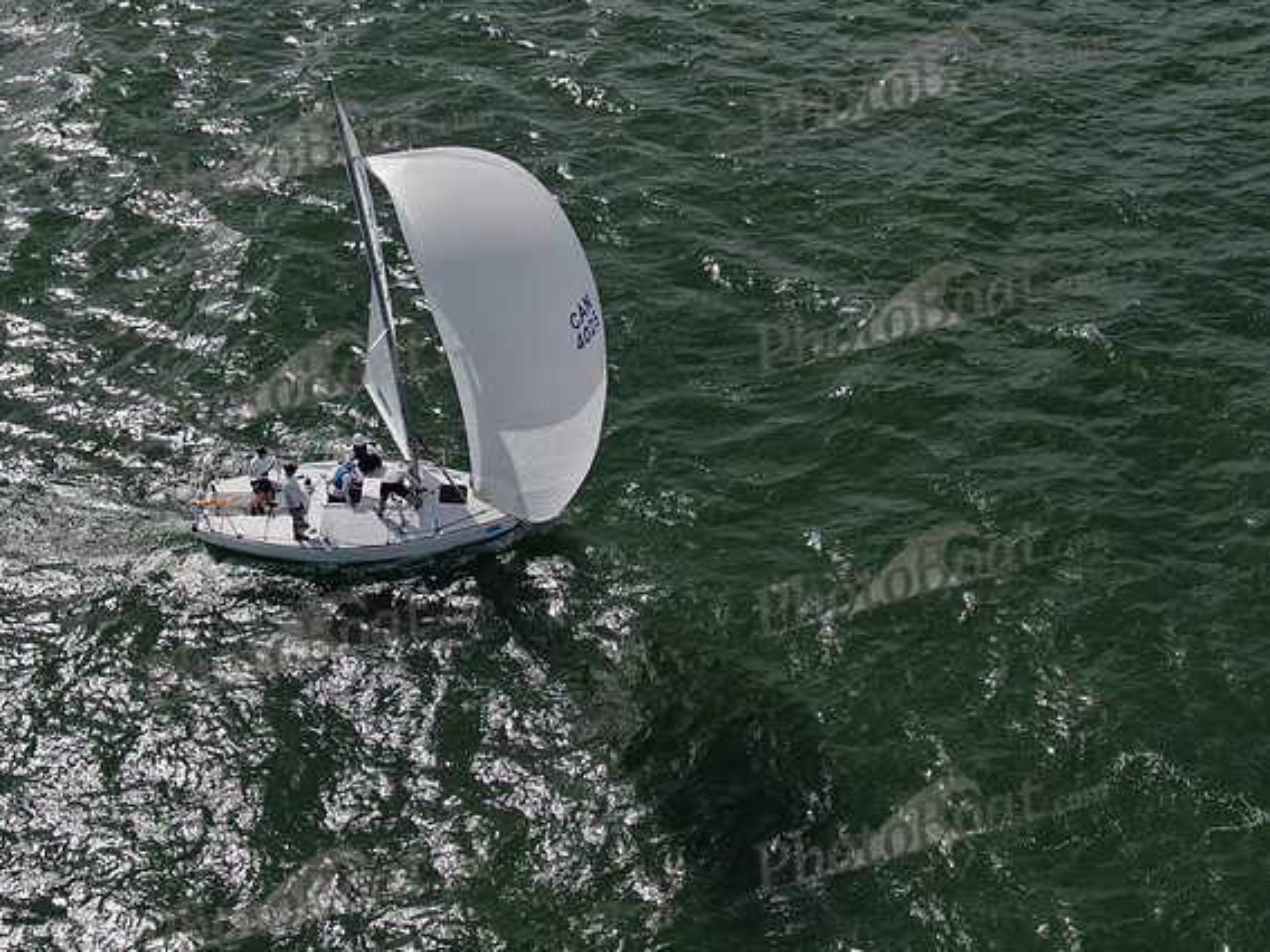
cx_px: 626
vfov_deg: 29.7
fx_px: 1798
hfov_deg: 38.9
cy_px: 477
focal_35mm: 49
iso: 100
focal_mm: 8.6
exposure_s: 1/1600
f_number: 3.8
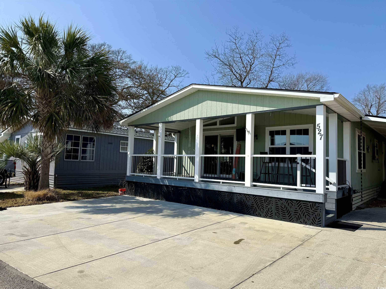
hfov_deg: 71.6
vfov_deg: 56.8
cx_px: 193
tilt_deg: +4.2
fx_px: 268
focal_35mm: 24
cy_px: 144
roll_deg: -1.8
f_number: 1.78
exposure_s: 1/6711
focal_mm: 6.76
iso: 80
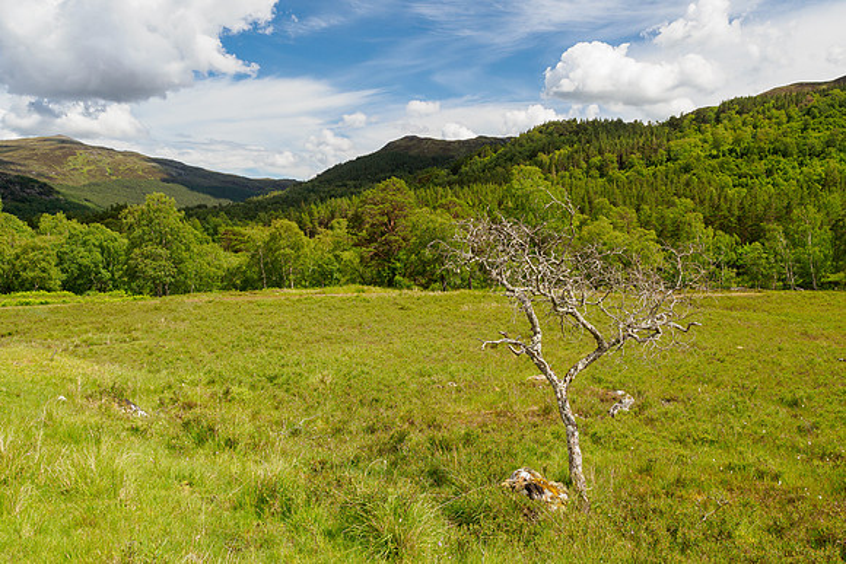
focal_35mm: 27
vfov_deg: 48.2
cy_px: 315
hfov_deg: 67.7
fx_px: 630
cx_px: 454
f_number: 5.6
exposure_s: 1/320
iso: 200
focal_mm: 12
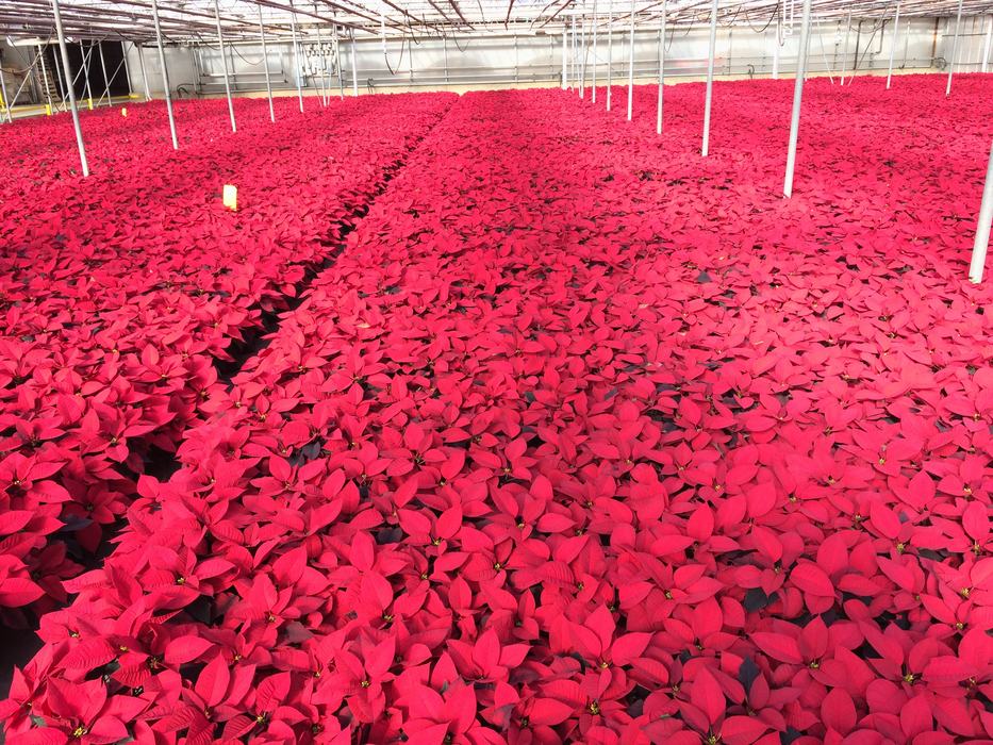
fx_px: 832
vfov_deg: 48.2
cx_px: 496
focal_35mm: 29
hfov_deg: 61.7
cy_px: 372
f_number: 2.2
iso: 32
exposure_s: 1/285
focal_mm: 4.15
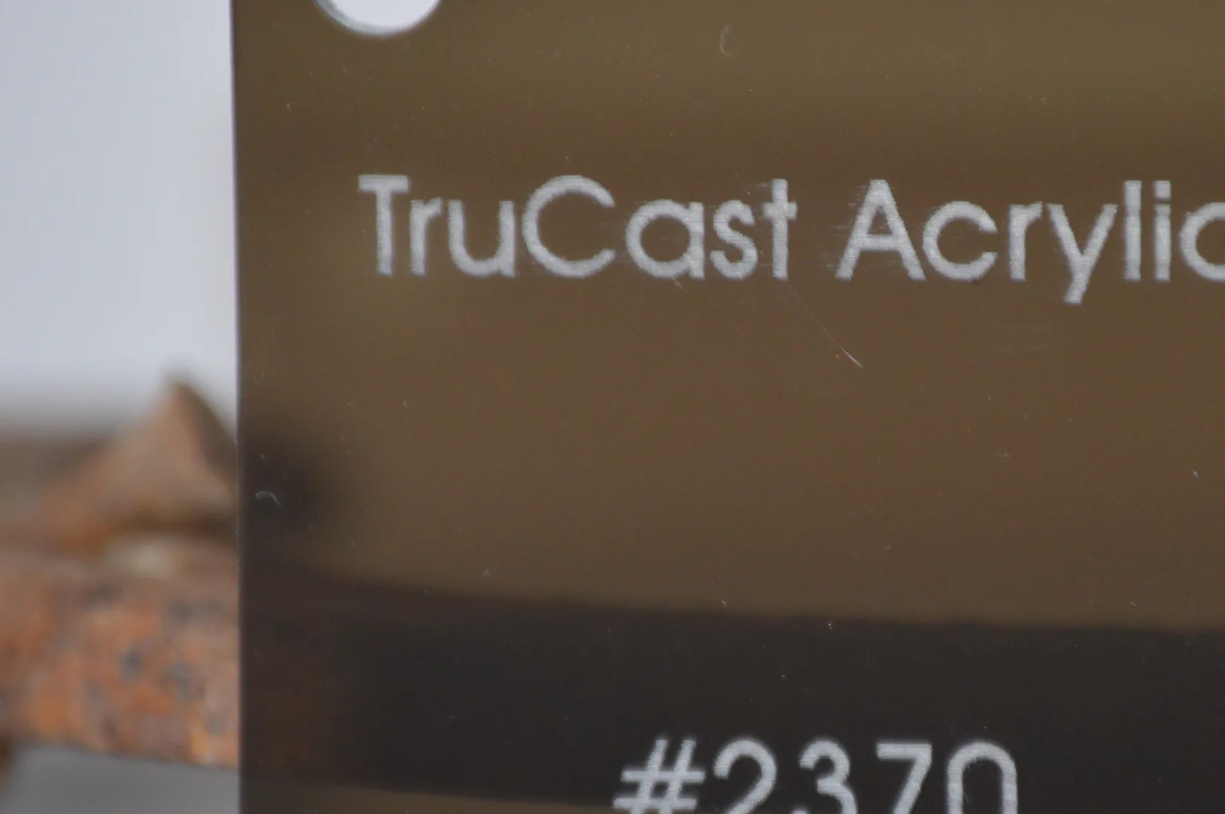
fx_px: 15674
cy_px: 435
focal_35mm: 461
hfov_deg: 4.5
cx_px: 828
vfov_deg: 3.0
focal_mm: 200
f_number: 5.6
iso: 800
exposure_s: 1/60
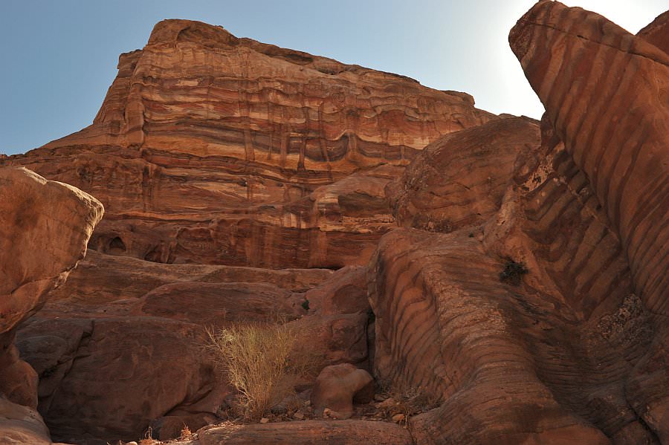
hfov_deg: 58.7
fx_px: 594
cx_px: 334
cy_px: 222
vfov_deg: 41.1
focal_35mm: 32
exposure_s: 1/500
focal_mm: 32
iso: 400
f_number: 11
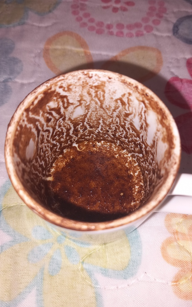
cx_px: 98
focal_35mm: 29
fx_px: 243
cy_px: 155
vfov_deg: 64.6
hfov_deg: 43.1
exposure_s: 1/100
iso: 40
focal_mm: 4
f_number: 1.8
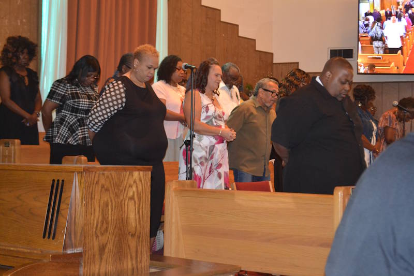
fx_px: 759
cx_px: 207
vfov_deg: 20.6
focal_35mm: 66
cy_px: 138
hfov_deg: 30.5
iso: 3200
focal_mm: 44
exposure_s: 1/60
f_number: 5.3
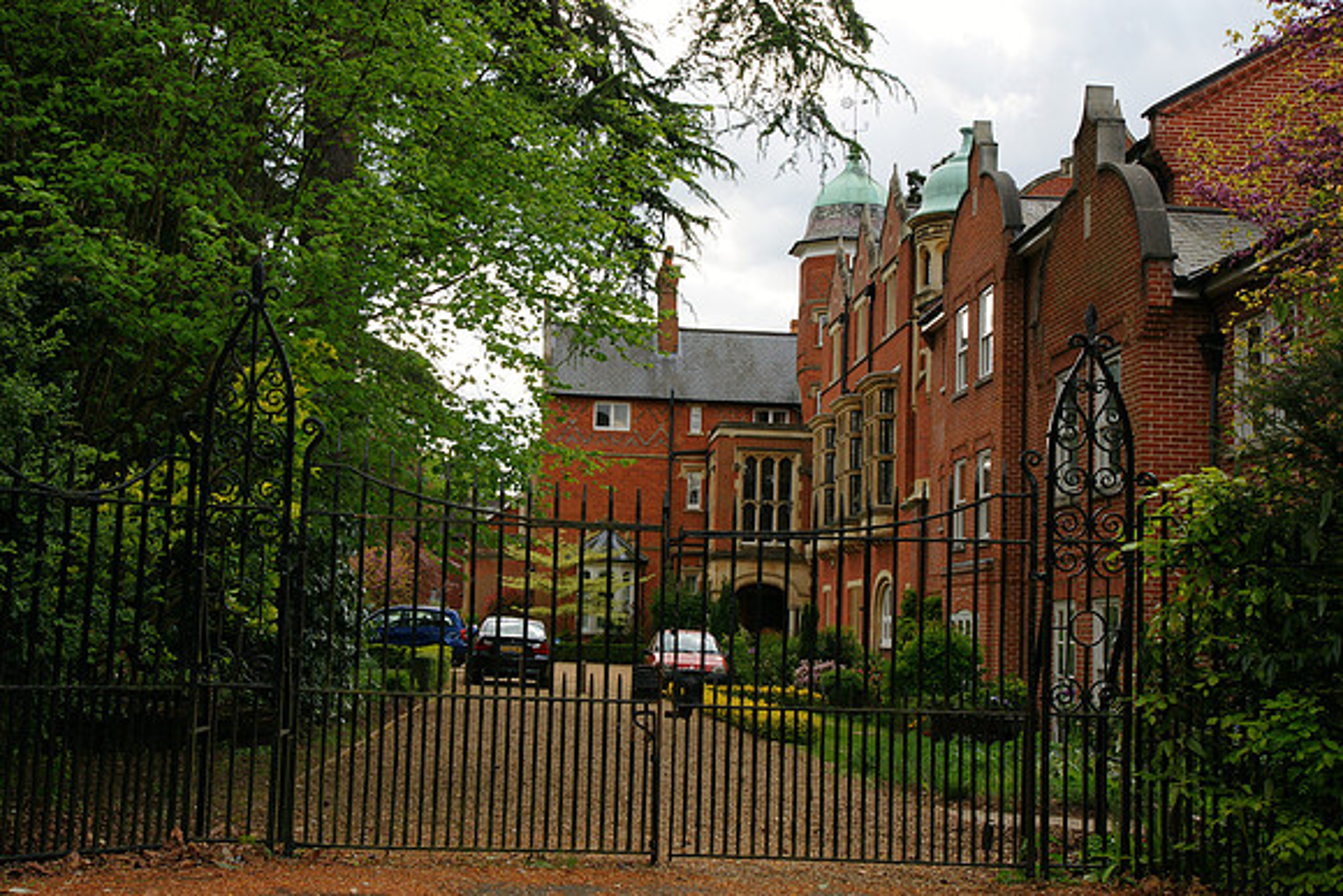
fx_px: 1679
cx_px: 672
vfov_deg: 29.9
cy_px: 448
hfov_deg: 43.6
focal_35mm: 45
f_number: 9.5
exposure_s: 1/125
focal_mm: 30
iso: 200
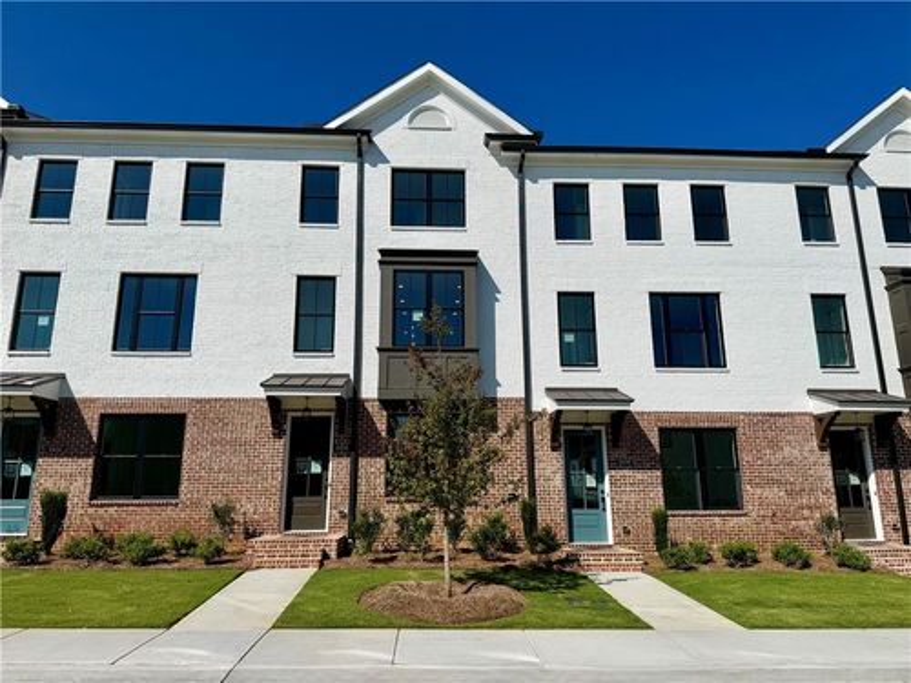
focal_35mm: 24
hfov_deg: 71.6
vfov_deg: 56.8
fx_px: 632
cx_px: 456
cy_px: 342
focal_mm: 6.76
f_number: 1.78
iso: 80
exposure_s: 1/11905
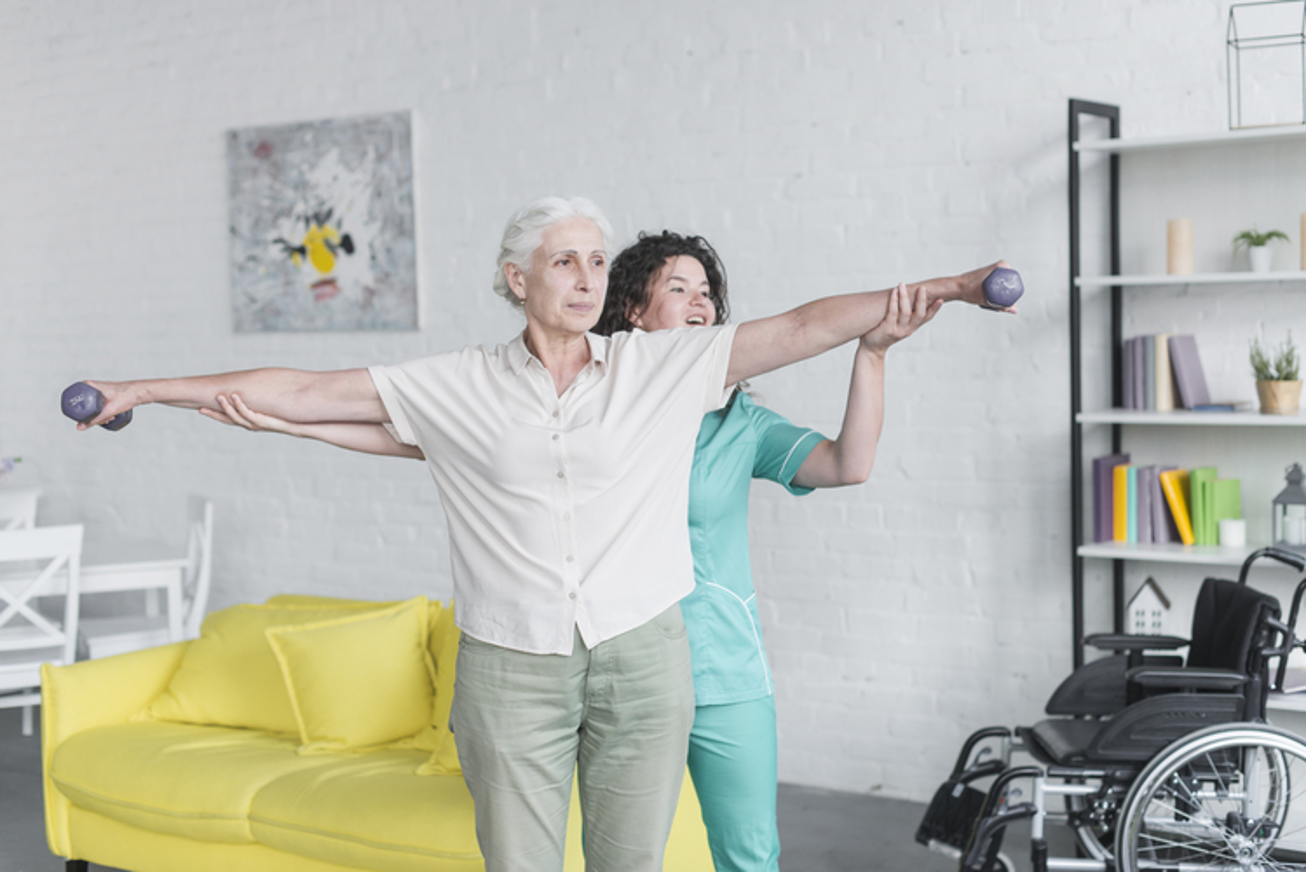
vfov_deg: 27.0
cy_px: 436
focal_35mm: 50
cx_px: 653
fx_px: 1814
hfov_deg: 39.6
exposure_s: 1/80
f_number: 2.5
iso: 400
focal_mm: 50
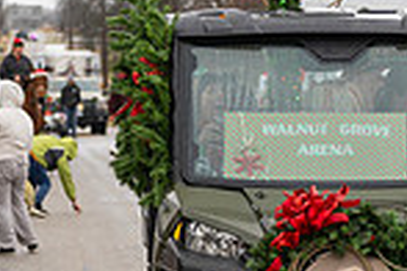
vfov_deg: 5.8
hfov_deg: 8.7
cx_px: 332
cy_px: 231
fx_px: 2679
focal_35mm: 237
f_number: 2.8
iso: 320
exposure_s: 1/640
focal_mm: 60
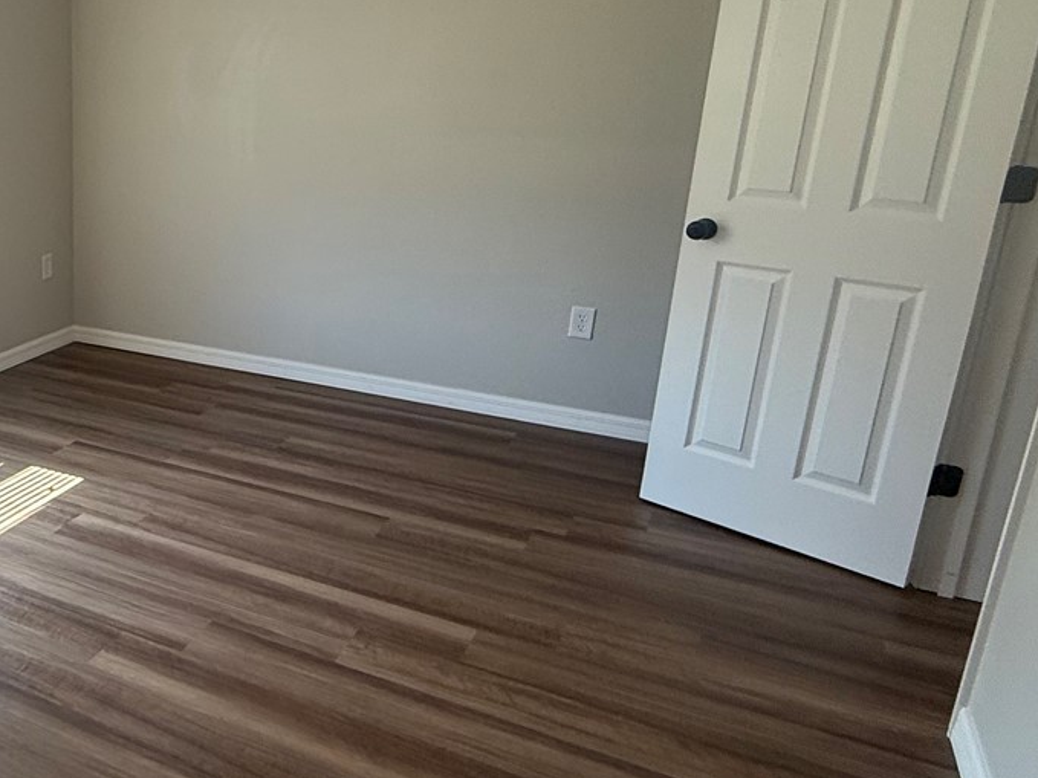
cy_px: 345
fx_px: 989
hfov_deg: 47.1
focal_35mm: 33
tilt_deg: -15.0
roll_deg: +0.9
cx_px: 23
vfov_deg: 42.9
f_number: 2.2
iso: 100
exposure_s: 1/120
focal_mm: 2.22
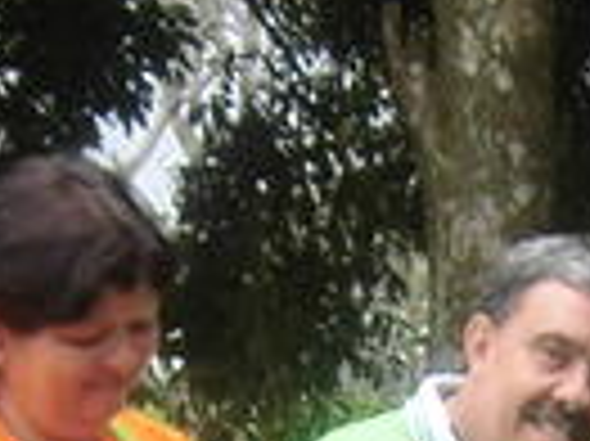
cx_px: 694
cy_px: 1102
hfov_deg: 8.9
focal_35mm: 220
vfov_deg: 6.4
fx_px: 3746
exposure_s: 1/250
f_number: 3.1
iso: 100
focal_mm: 6.4
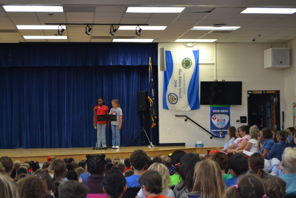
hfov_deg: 29.2
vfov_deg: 19.7
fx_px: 567
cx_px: 148
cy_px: 99
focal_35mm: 69
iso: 1400
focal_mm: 46
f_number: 5.3
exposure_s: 1/60
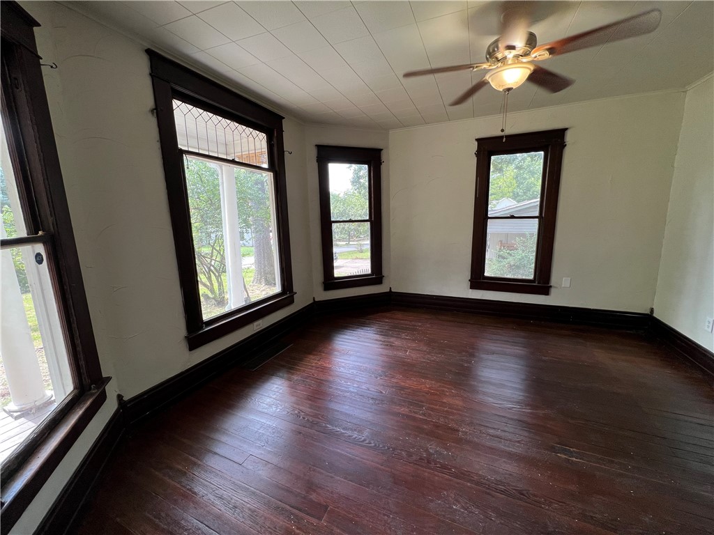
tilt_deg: -11.5
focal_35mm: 13
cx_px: 357
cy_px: 268
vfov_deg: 89.9
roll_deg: +1.3
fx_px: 268
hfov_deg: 106.2
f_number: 1.8
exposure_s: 1/120
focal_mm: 1.57
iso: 64
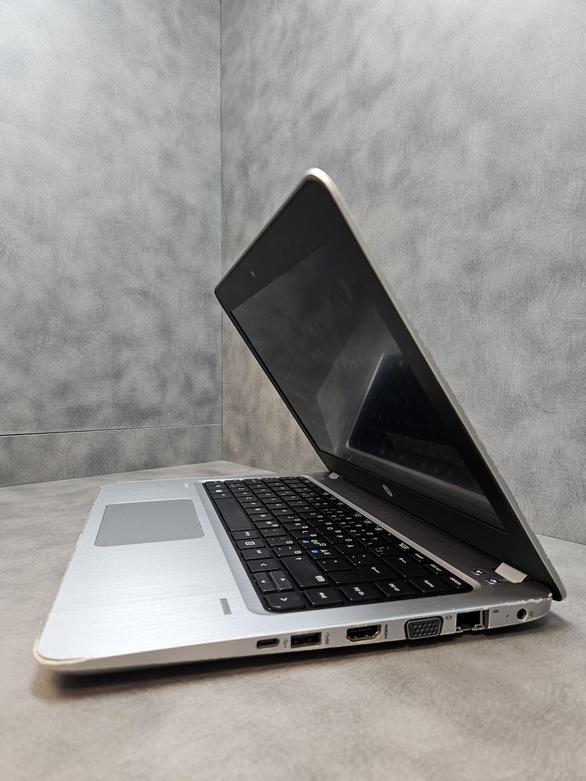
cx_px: 293
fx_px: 519
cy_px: 390
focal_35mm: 23
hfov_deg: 58.9
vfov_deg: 73.9
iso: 160
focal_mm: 5.4
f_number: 1.8
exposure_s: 1/100
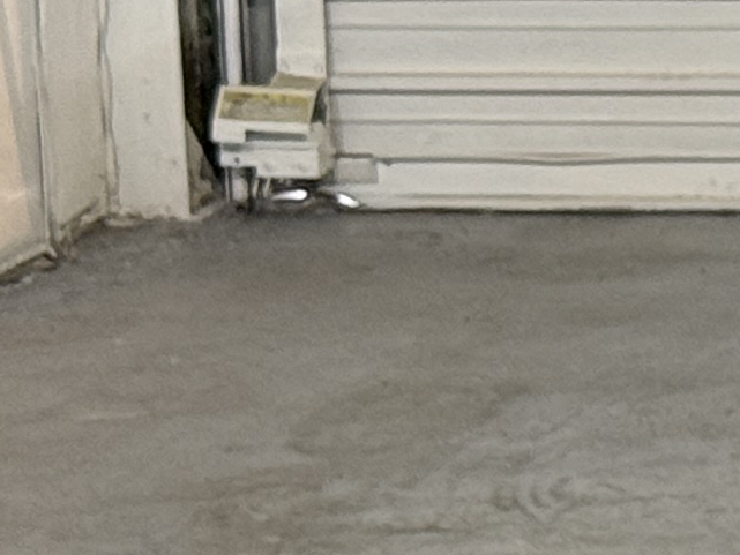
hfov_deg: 6.1
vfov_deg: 4.9
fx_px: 6457
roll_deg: -0.3
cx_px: 2131
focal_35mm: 302
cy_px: 238
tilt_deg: -9.9
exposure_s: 1/60
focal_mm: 6.76
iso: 125
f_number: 1.78
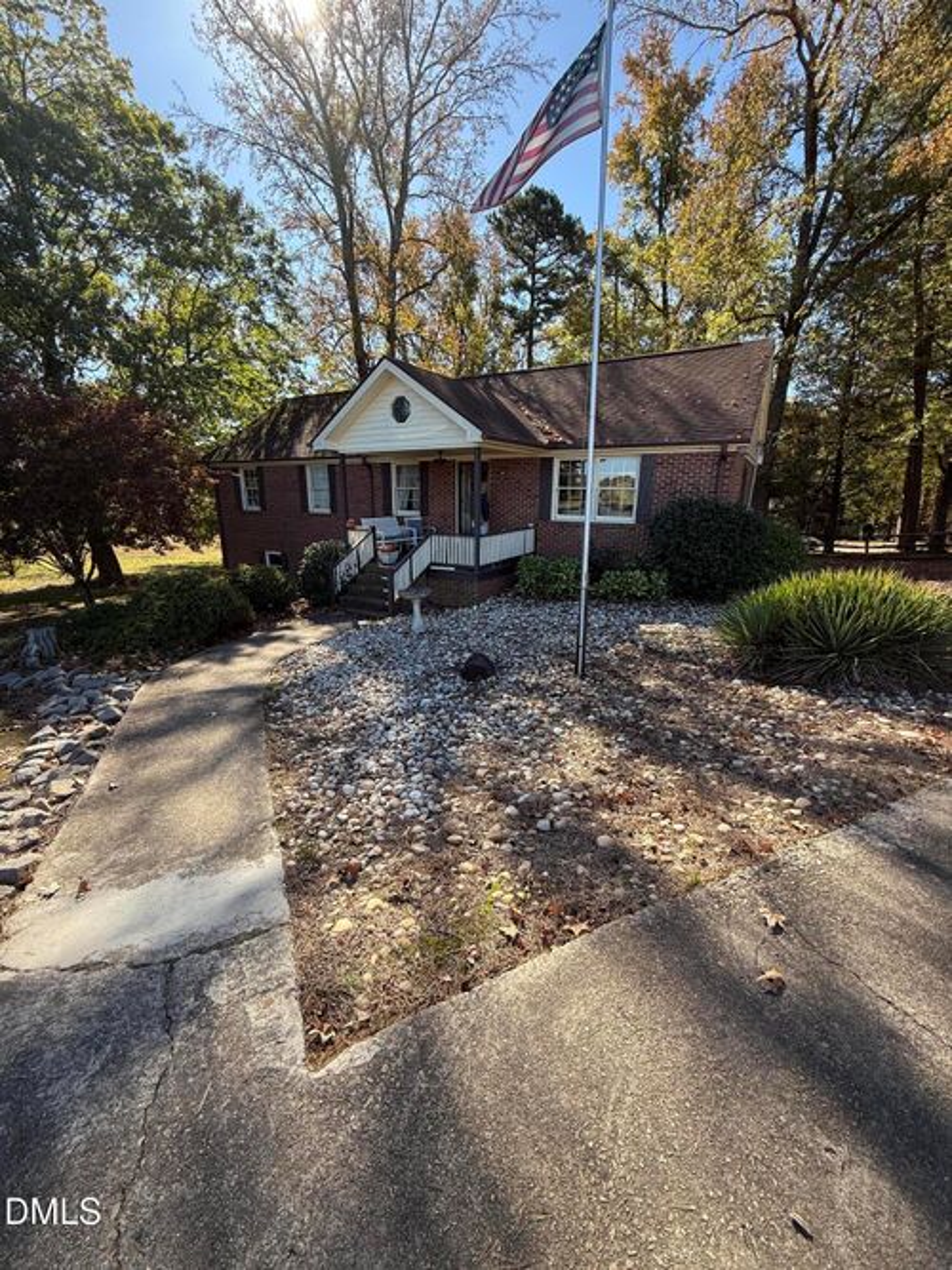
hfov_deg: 85.7
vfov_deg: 102.1
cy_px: 635
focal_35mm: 14
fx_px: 514
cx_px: 476
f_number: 2.2
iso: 50
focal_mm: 2.22
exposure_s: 1/344
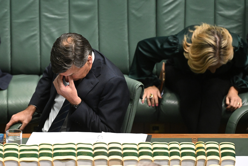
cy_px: 83
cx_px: 124
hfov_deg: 5.2
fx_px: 2755
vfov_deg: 3.4
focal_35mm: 400
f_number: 5
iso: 5000
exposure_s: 1/250
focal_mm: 400
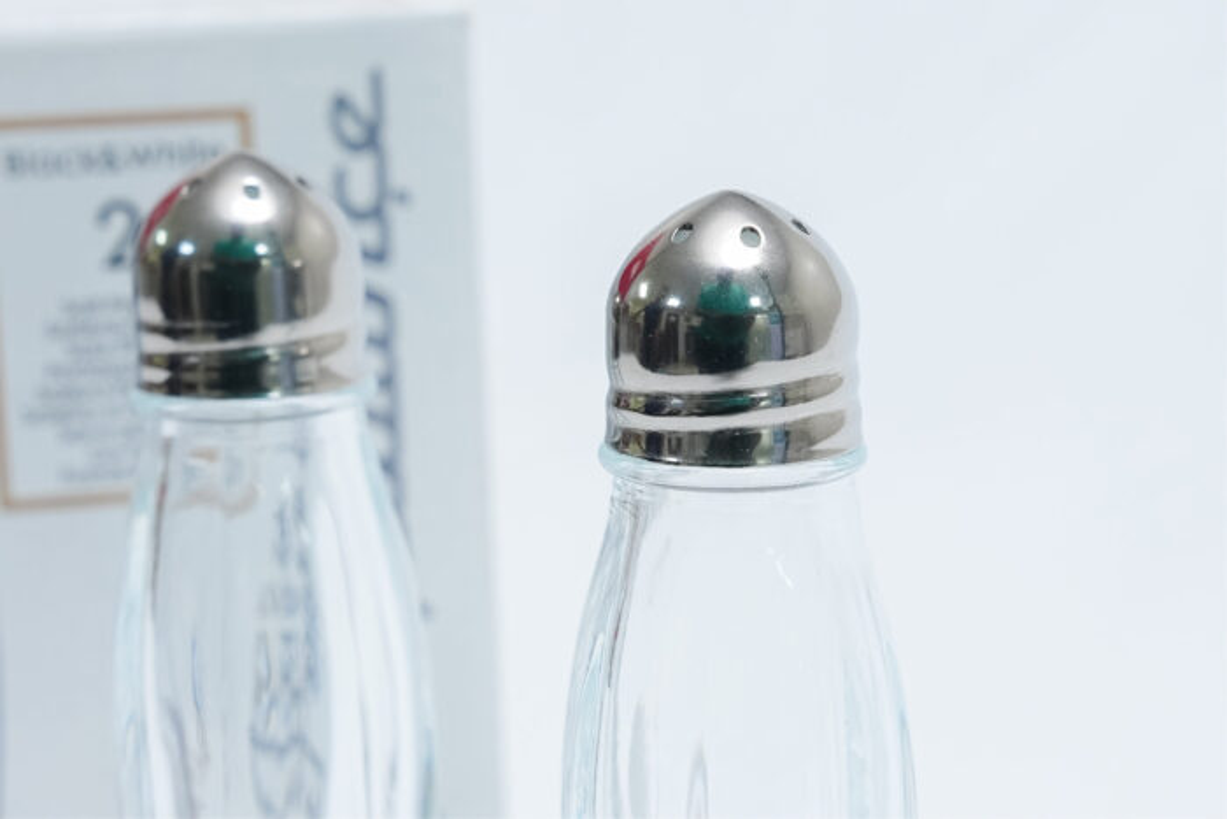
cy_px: 410
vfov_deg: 14.1
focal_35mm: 97
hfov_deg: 21.0
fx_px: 3307
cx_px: 614
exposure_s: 1/125
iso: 2500
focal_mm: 65
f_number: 10
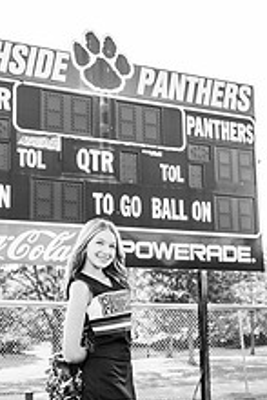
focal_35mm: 49
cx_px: 102
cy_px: 251
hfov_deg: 27.5
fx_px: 544
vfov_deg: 40.0
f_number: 2.8
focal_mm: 24
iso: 200
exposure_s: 1/800
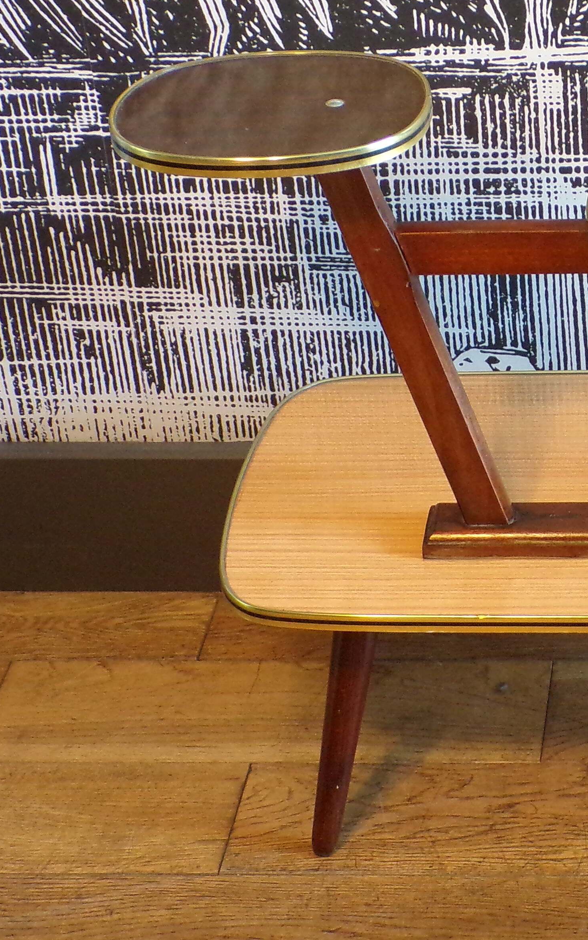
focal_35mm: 87
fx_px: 2230
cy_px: 488
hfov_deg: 14.5
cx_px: 732
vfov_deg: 23.8
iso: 339
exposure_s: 1/17
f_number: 3.4
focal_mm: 7.6
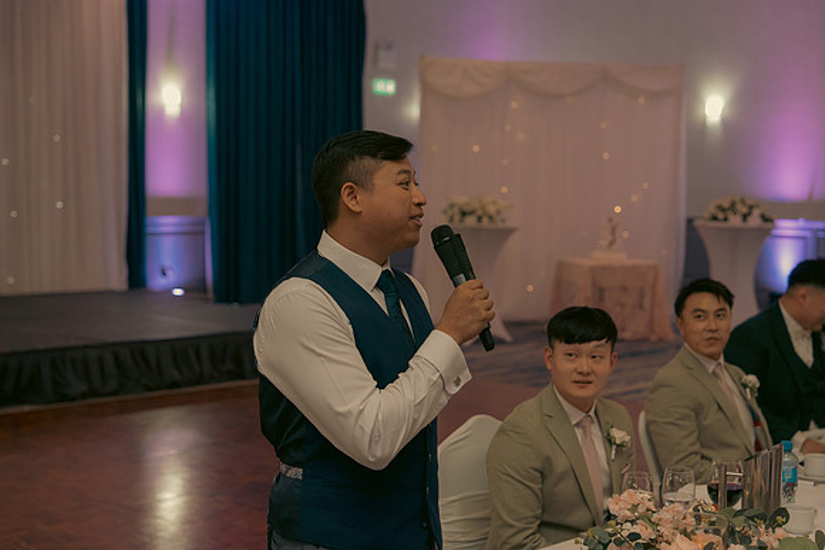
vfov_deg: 23.4
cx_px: 412
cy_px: 275
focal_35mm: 58
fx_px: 1329
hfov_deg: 34.5
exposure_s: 1/160
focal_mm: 58
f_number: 3.5
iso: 2500
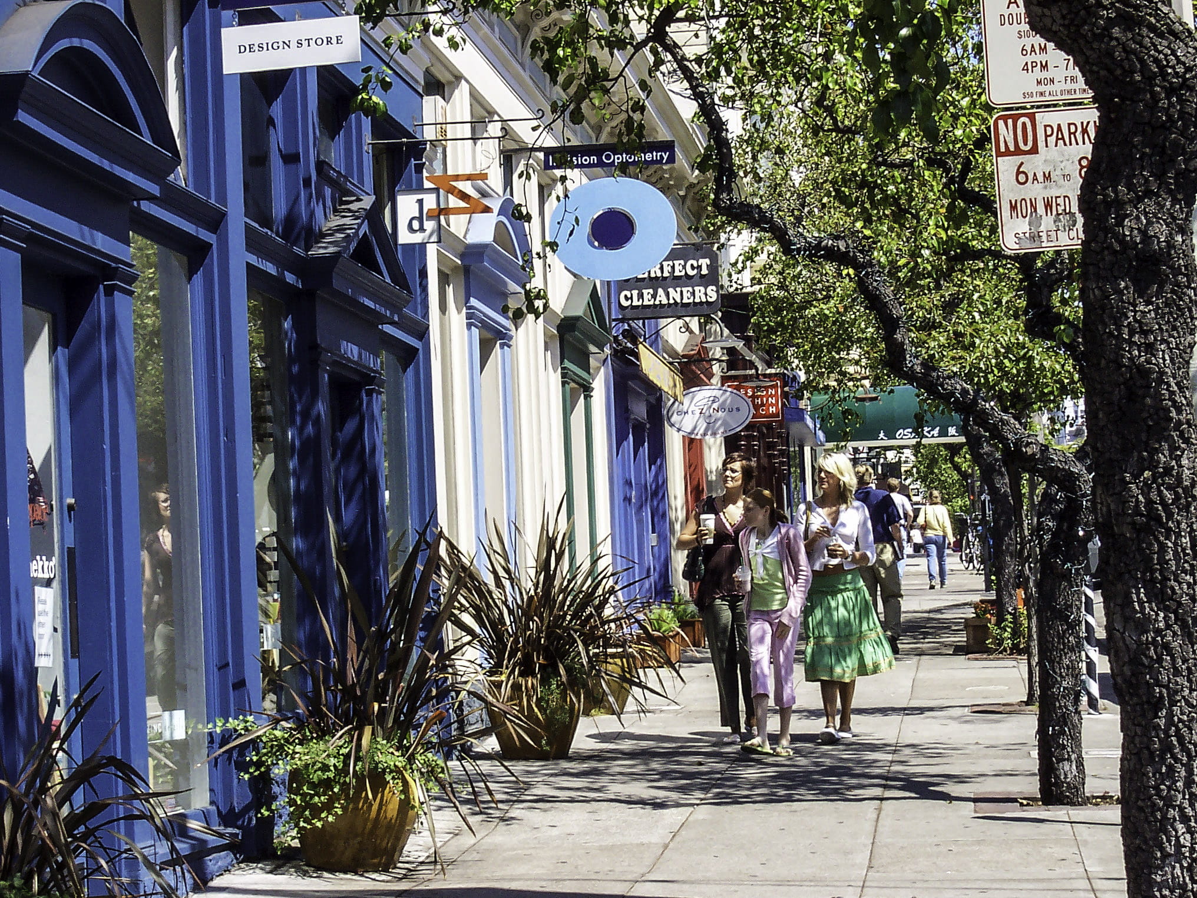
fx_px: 3078
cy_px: 449
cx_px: 598
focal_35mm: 89
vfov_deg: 16.6
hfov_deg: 22.0
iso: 100
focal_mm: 13.5
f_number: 8
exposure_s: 1/125
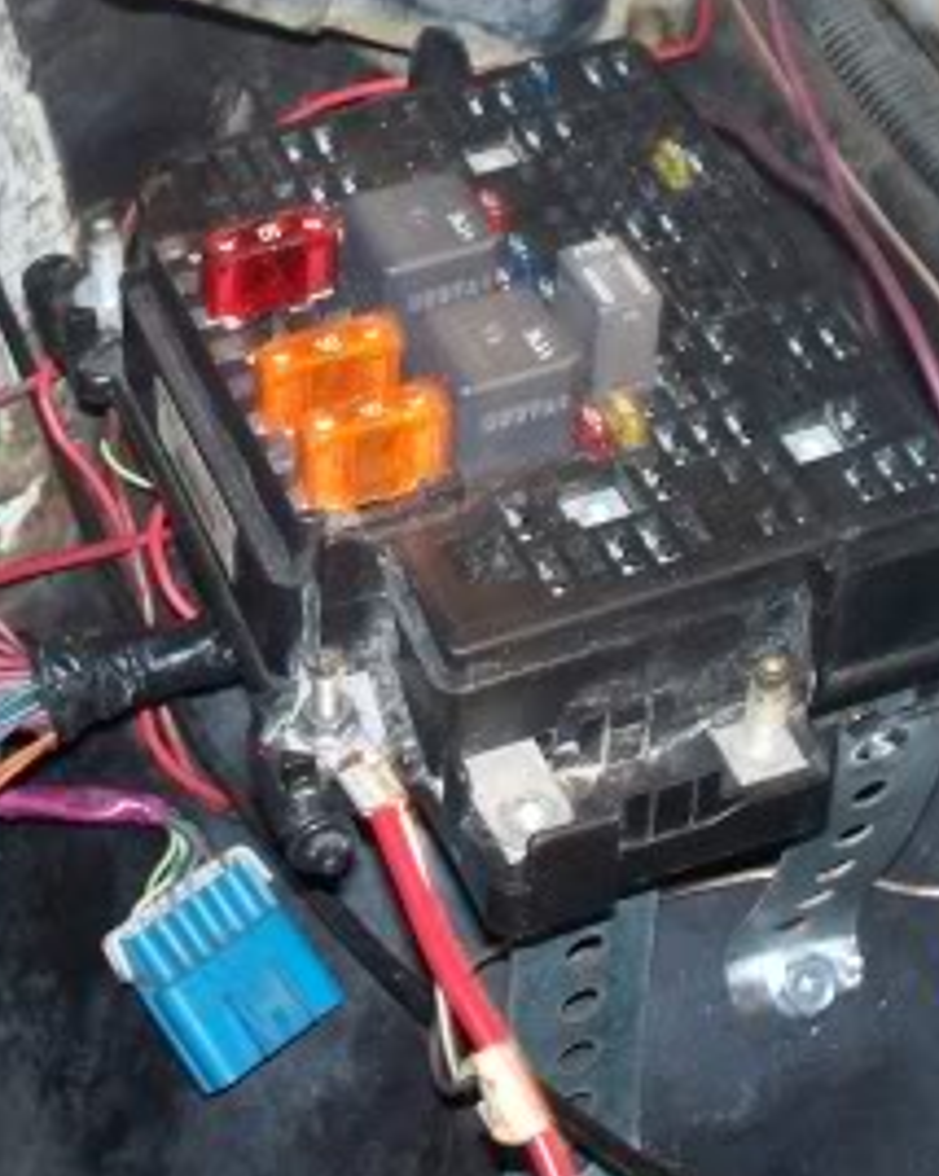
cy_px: 162
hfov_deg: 18.2
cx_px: 276
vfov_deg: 22.3
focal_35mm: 84
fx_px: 2921
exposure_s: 1/30
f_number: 2.8
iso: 200
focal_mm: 7.54
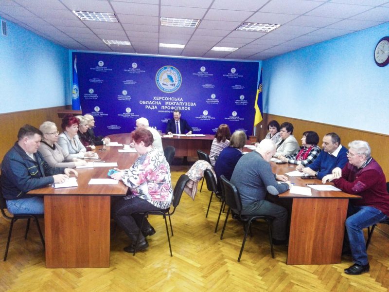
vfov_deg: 51.4
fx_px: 303
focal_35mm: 27
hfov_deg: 65.3
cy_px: 146
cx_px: 194
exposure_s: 1/30
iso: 330
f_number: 2
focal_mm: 3.68
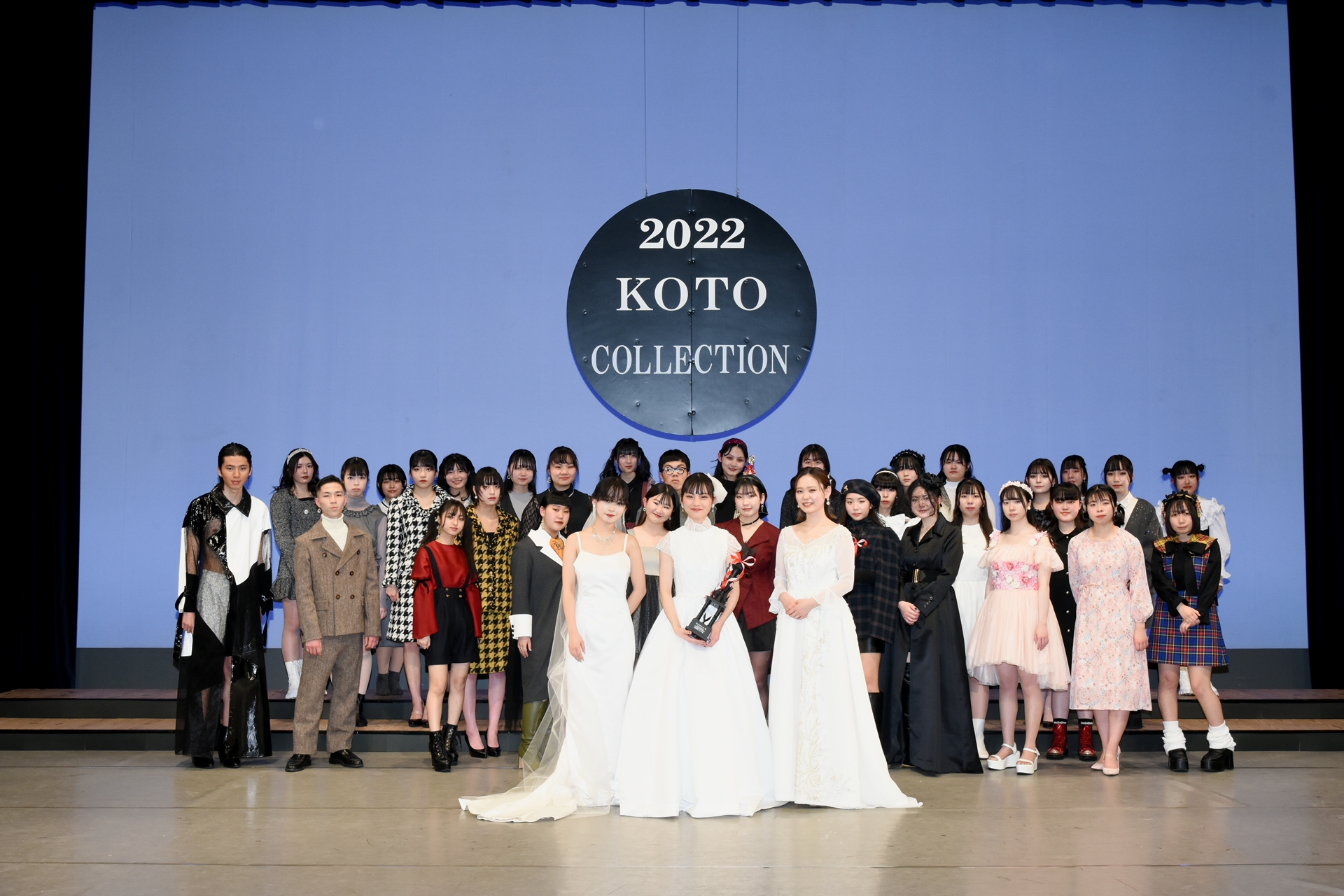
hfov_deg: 47.9
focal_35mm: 40
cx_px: 672
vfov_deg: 33.0
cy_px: 448
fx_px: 1512
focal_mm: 27
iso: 800
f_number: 8
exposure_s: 1/100
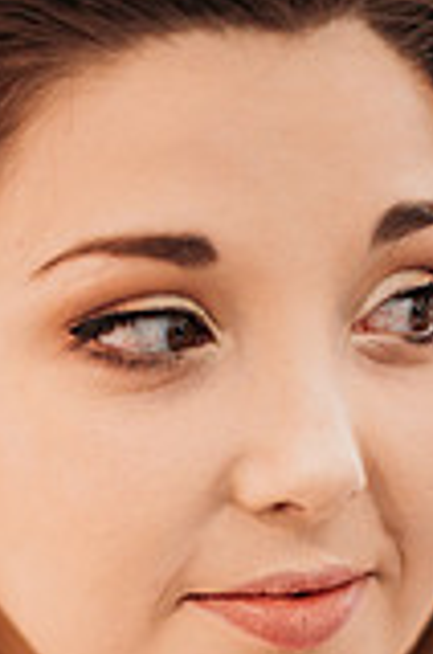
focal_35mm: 141
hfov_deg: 9.7
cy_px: 625
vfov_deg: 14.4
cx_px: 114
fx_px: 2555
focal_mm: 50
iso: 500
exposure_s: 1/160
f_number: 1.4
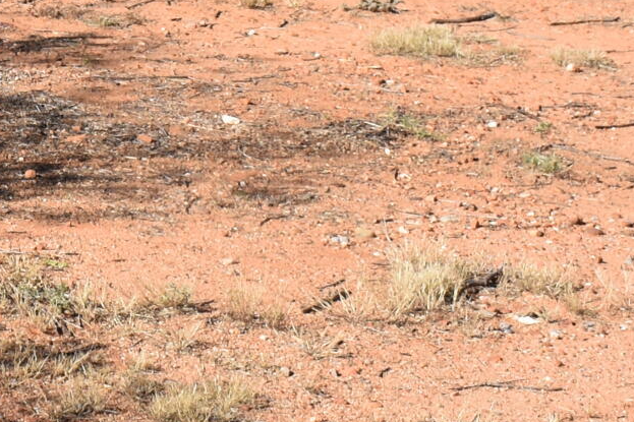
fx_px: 2799
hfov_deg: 12.3
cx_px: -328
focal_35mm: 159
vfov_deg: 8.3
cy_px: -387
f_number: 8
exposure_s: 1/500
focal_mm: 22
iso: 200
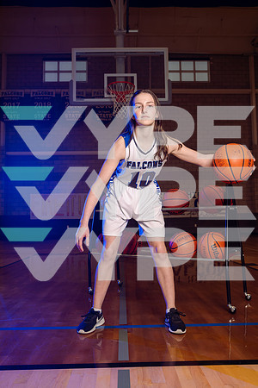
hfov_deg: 41.1
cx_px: 129
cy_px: 194
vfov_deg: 58.7
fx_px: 344
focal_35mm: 32
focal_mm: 32
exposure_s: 1/250
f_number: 7.1
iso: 400
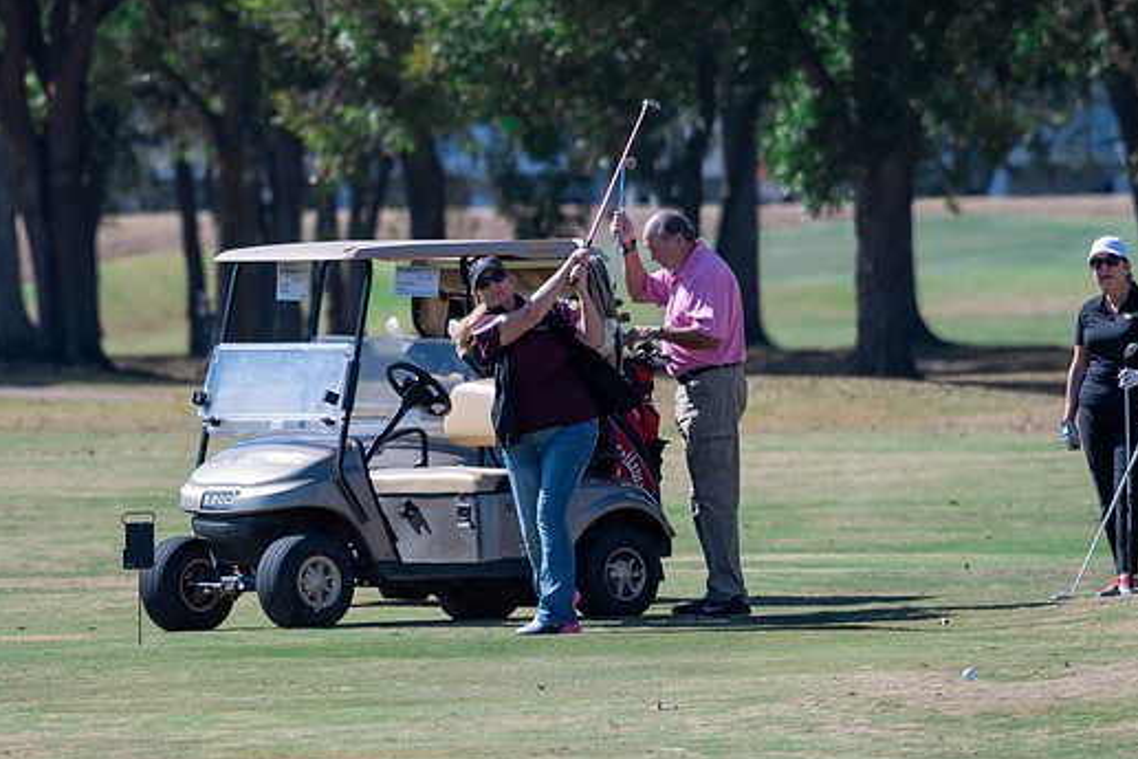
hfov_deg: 3.6
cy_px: 384
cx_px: 559
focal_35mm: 572
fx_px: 18086
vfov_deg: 2.4
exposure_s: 1/1600
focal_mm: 340
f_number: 5.6
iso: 400
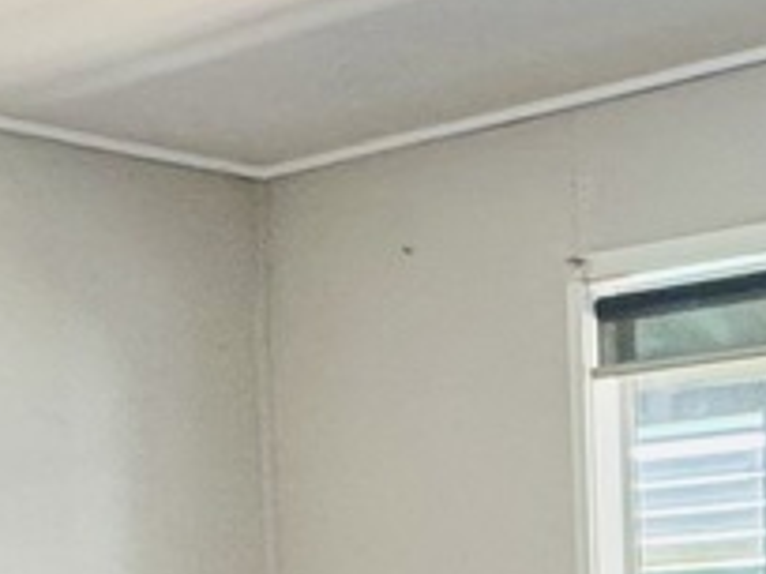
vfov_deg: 13.5
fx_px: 2279
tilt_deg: -3.6
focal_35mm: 103
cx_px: 1157
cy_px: 853
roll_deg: +1.4
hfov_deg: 17.2
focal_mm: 2.22
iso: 200
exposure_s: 1/50
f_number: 2.2
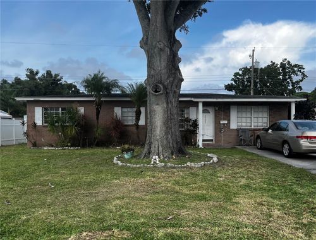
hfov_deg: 67.0
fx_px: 238
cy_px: 120
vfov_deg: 53.5
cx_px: 158
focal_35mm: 26
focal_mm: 5.1
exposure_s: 1/2463
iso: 50
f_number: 1.6
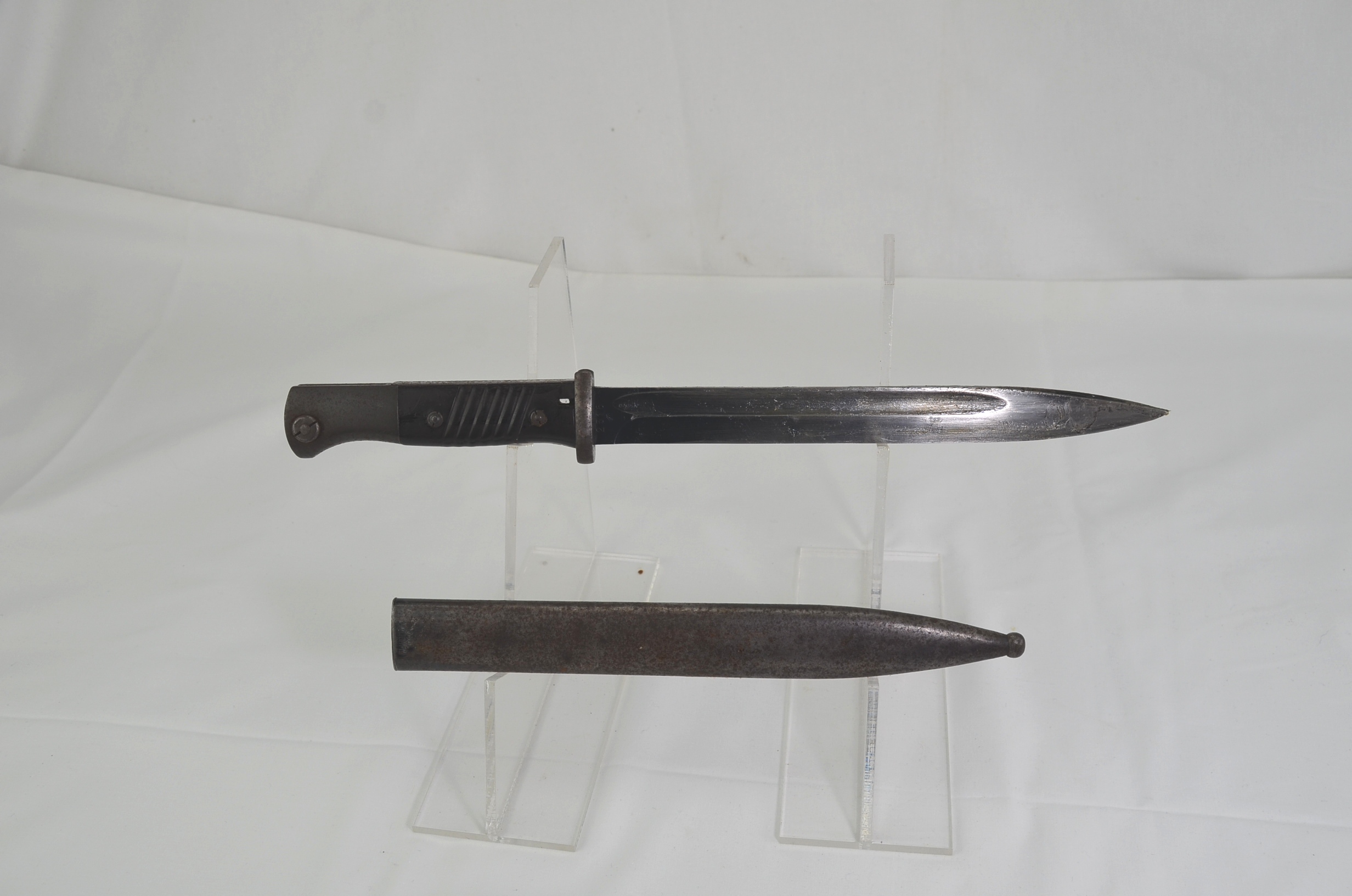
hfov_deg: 49.6
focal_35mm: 39
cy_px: 448
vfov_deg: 34.1
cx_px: 676
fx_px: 1462
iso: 200
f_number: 6.3
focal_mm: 26
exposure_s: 1/160
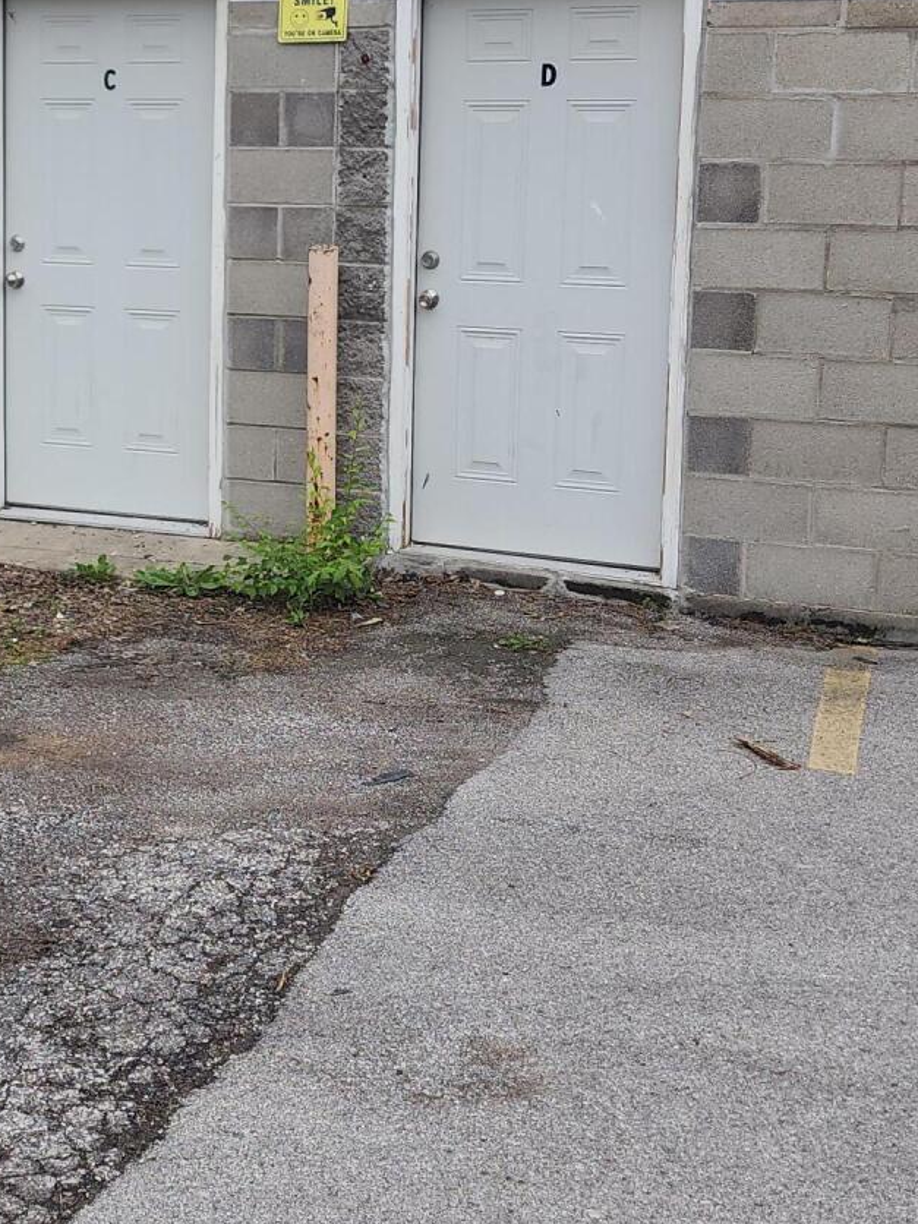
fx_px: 1945
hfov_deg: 25.7
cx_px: 95
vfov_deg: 34.5
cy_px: 372
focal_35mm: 55
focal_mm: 6.4
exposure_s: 1/321
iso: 12
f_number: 1.8
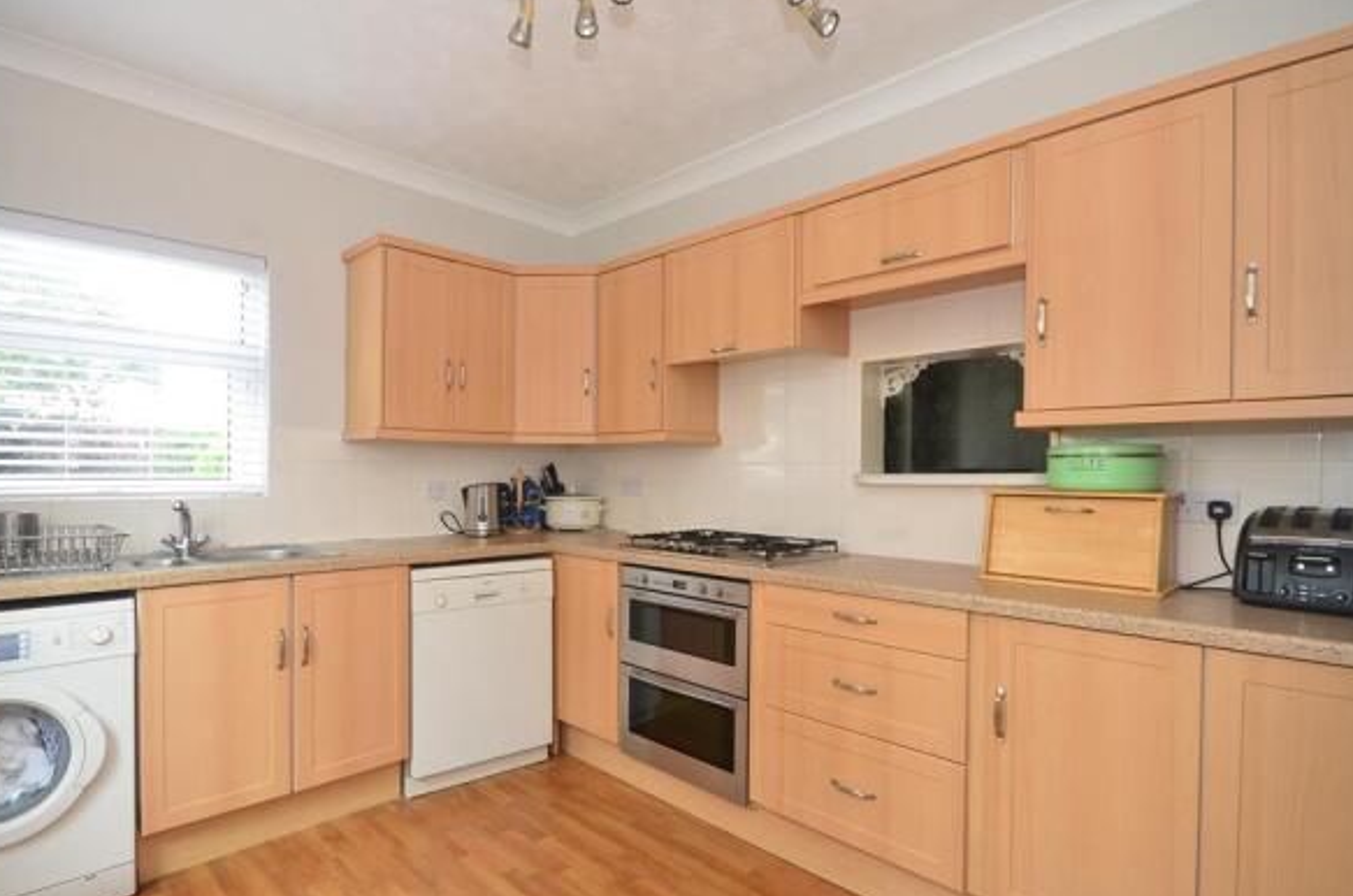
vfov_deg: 65.4
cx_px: 617
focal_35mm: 19
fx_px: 696
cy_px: 480
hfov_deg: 88.1
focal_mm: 11
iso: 200
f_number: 8
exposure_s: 1/15
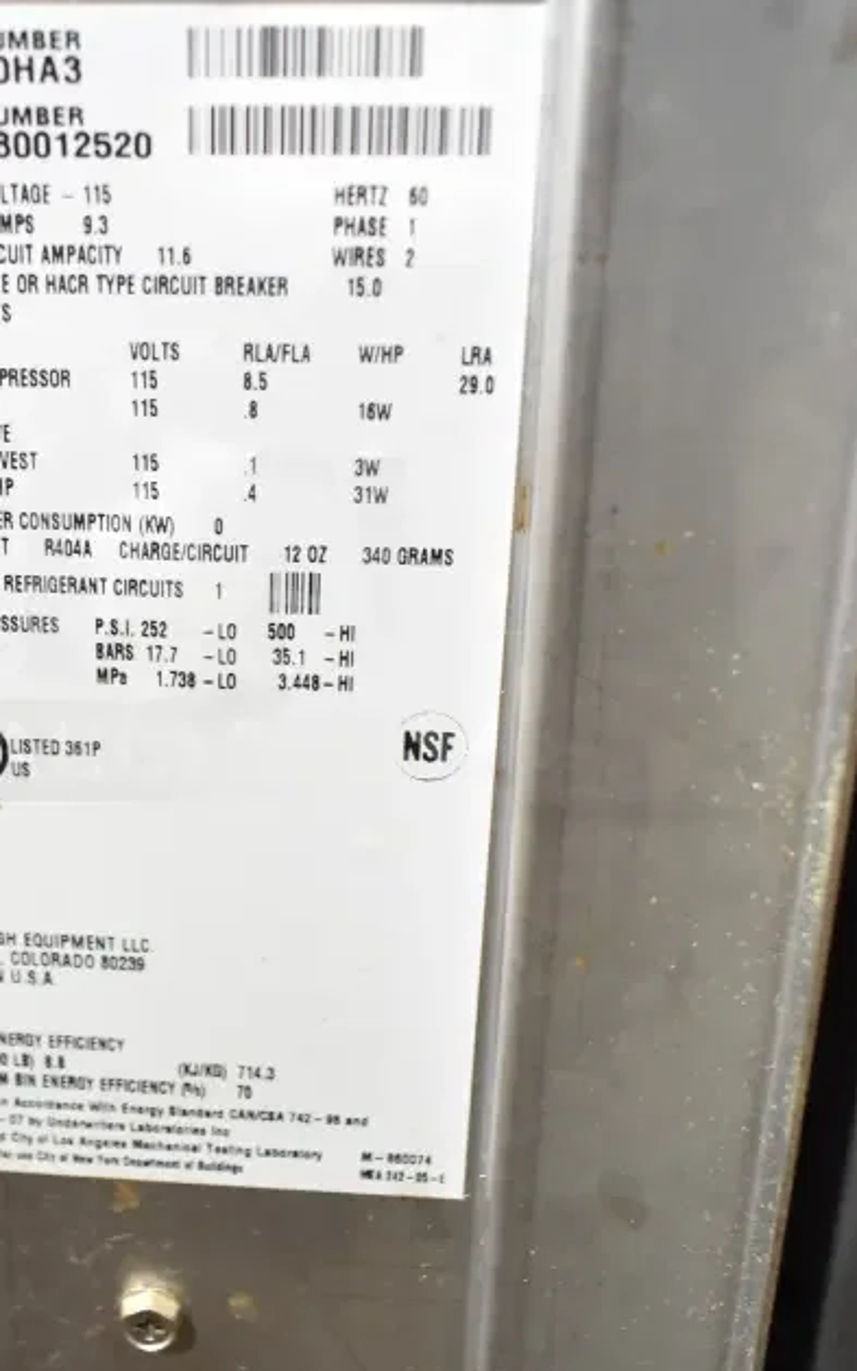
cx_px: 212
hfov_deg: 31.4
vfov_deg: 49.2
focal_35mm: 40
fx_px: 1495
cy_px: 628
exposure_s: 1/30
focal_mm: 18
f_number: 3.5
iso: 1100
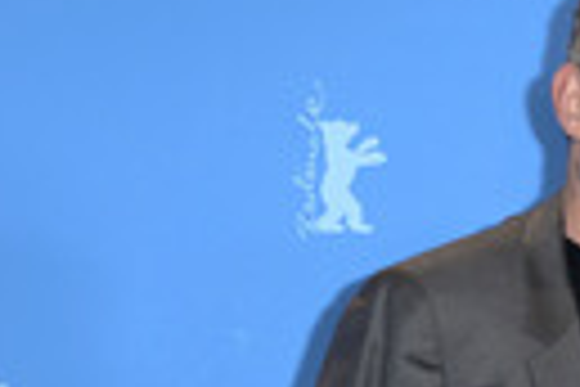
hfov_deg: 8.2
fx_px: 3947
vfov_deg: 5.6
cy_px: 459
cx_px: 969
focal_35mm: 245
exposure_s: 1/250
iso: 1000
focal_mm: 70
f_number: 5.6
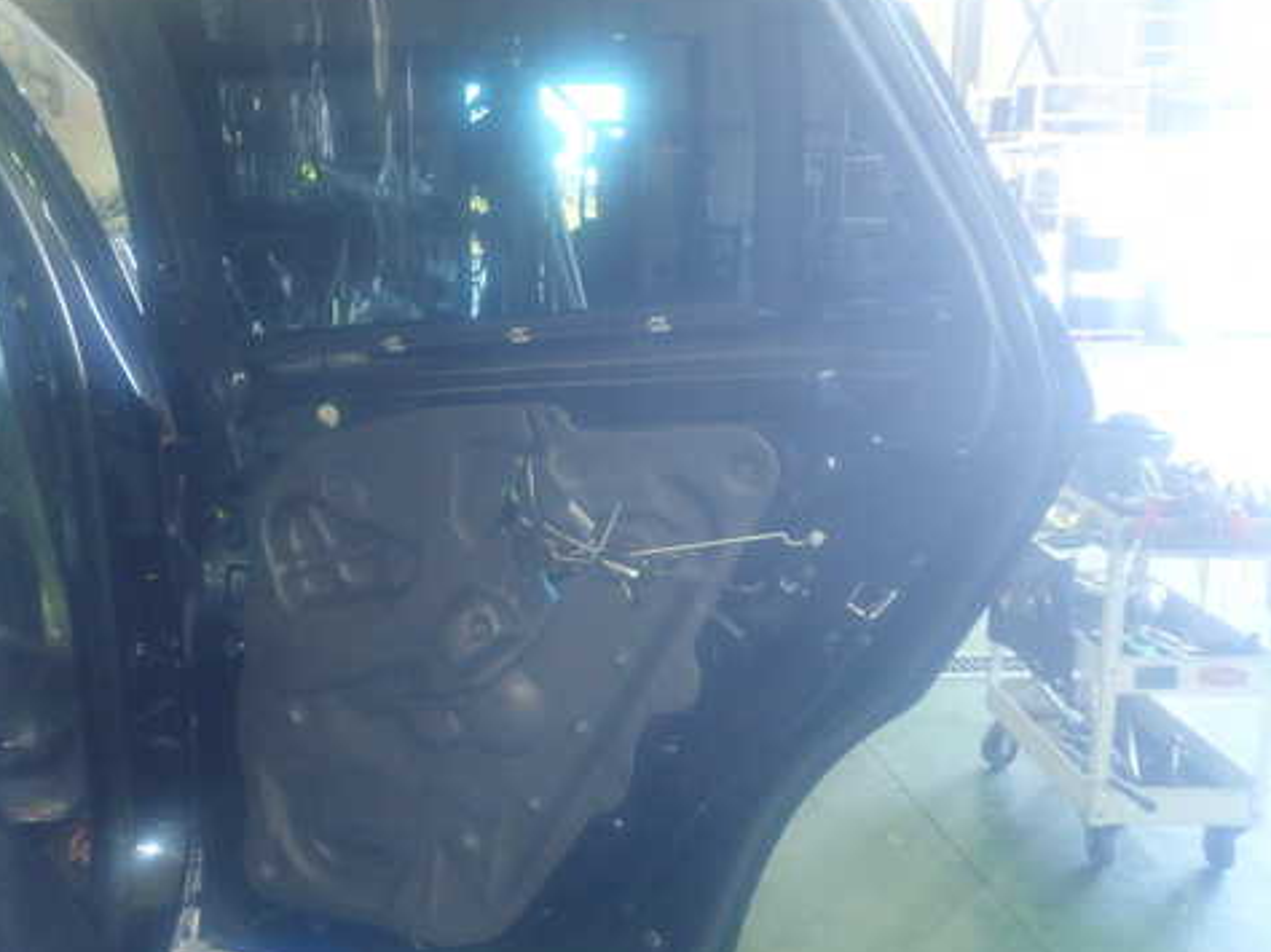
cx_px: 491
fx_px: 1395
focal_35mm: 38
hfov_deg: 48.6
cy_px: 477
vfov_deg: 37.7
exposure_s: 1/30
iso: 800
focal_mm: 5.5
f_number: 2.3
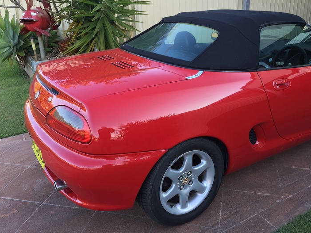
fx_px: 296
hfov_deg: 55.3
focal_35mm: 33
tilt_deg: -20.4
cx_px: 171
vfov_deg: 42.9
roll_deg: +0.5
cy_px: 104
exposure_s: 1/120
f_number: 2.2
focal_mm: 4.15
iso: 50
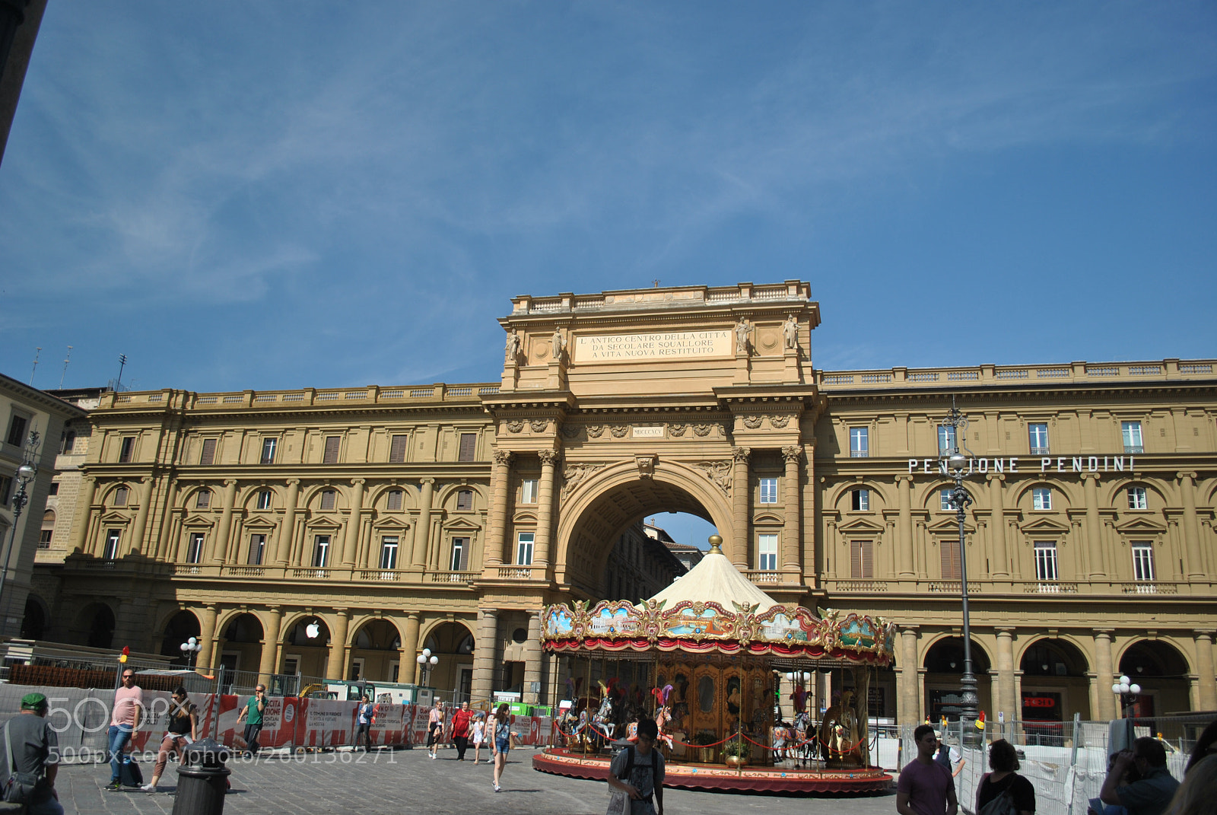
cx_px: 608
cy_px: 408
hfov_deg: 67.3
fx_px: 914
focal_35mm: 27
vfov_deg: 48.0
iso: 100
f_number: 3.5
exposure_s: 1/500
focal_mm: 18
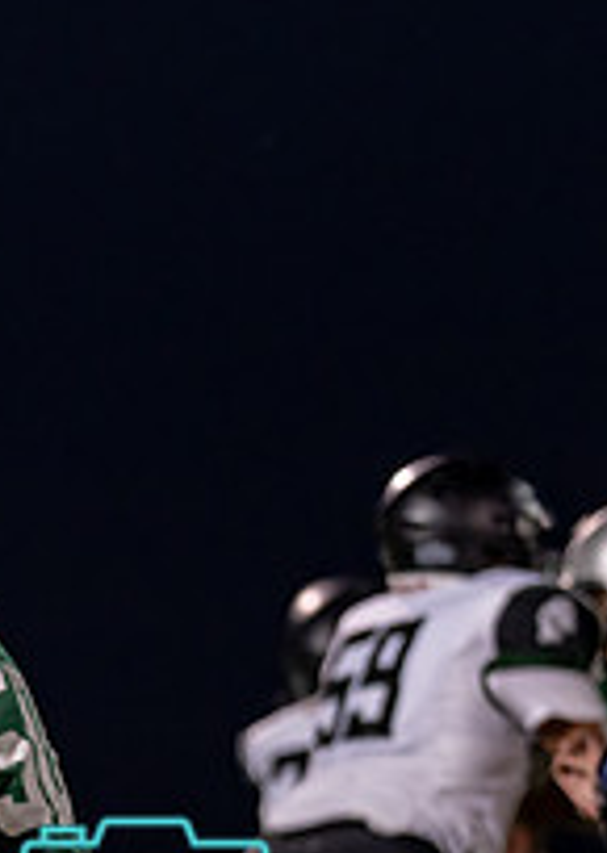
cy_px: 851
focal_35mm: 488
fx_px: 11816
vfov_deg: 4.1
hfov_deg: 2.9
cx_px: 104
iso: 1000
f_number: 1.8
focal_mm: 135
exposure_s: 1/1250
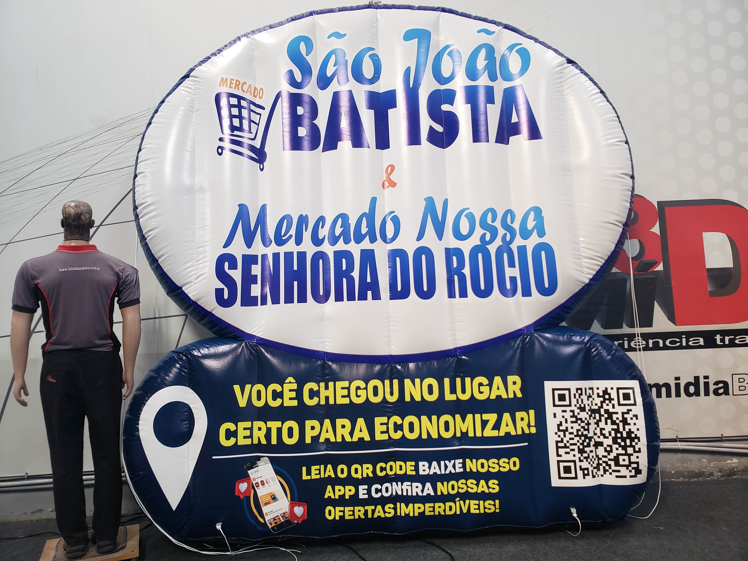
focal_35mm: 26
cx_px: 374
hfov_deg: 67.3
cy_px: 280
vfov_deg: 53.1
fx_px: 562
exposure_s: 1/60
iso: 160
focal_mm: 4.3
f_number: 2.4
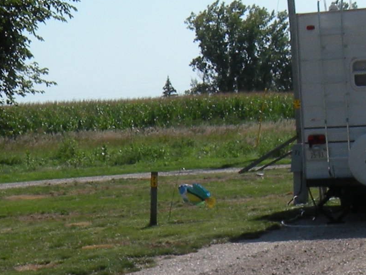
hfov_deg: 12.3
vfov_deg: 9.1
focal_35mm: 160
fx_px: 1692
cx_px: 277
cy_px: 357
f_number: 6.4
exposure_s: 1/348
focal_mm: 5.9
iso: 64
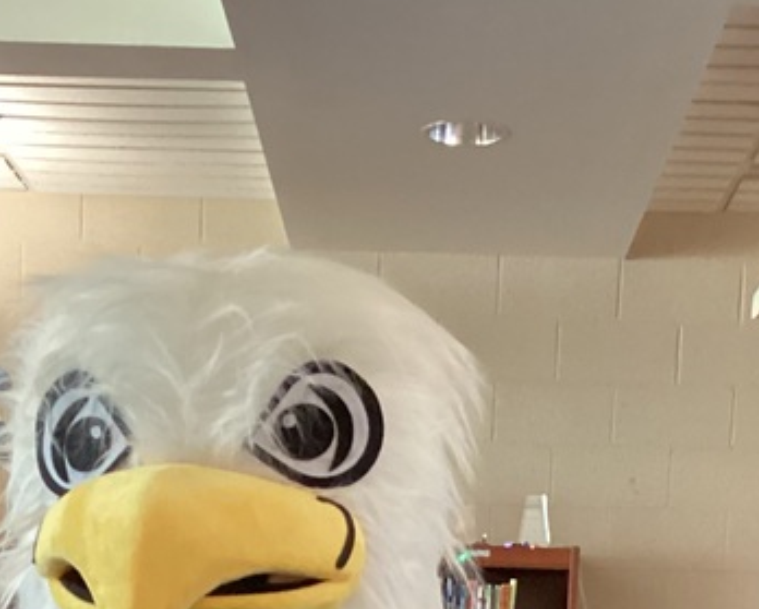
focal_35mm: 89
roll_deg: -2.8
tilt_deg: -8.3
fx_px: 2001
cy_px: 1065
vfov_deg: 15.2
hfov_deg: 21.5
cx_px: 360
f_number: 2.4
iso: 400
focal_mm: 3.3
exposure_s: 1/40
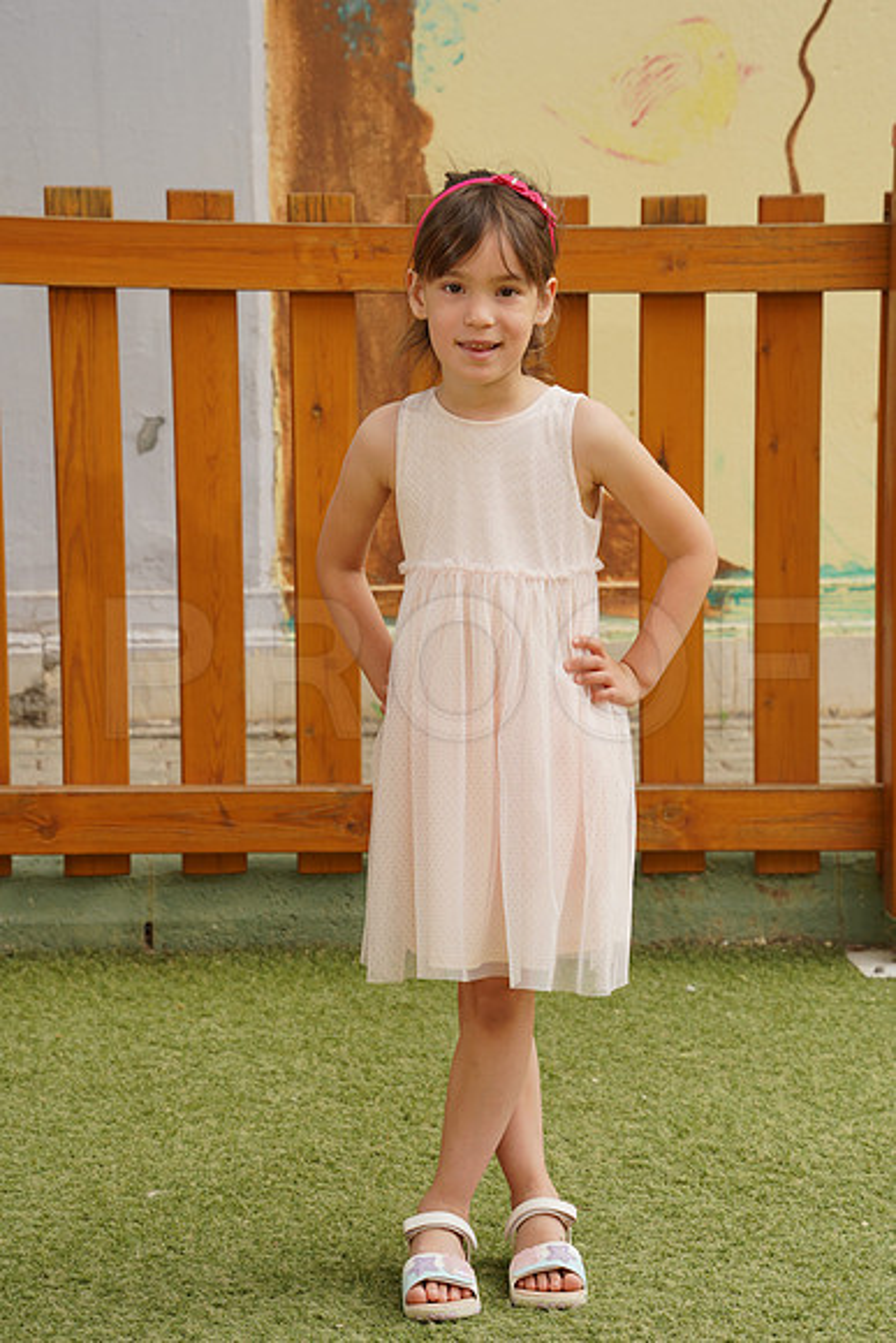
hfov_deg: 11.2
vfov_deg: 16.8
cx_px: 448
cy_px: 672
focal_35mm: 122
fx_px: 4552
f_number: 9
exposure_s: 1/160
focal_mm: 122
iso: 200
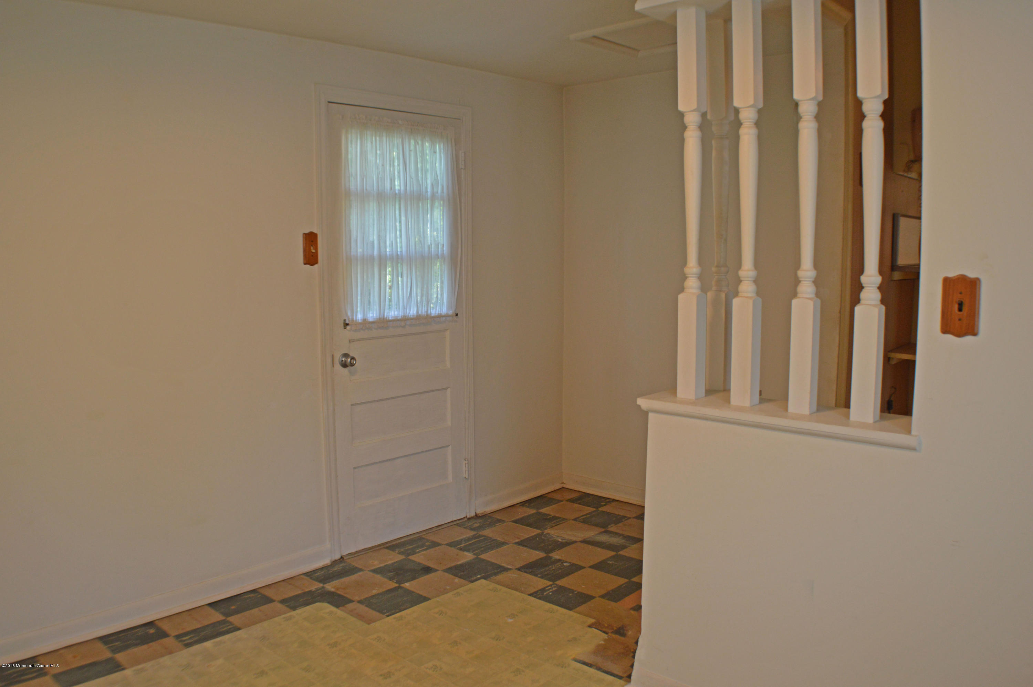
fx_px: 1032
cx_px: 516
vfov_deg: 36.8
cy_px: 344
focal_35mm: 36
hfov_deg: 53.2
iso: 400
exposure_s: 1/80
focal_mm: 24
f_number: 4.2
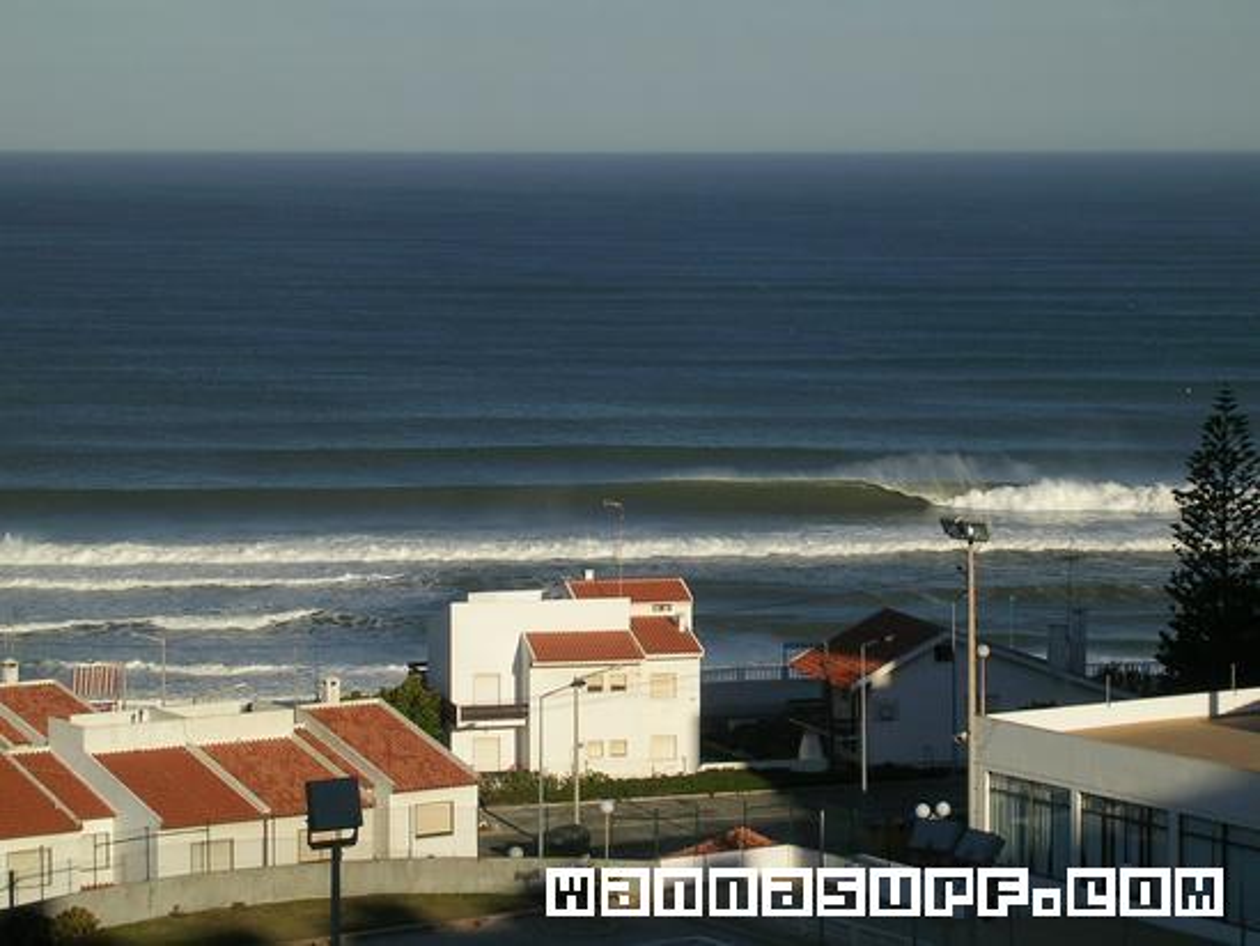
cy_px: 473
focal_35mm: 115
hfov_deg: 17.1
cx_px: 630
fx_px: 4187
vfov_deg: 12.9
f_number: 4.9
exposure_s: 1/621
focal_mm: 17.4
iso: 50
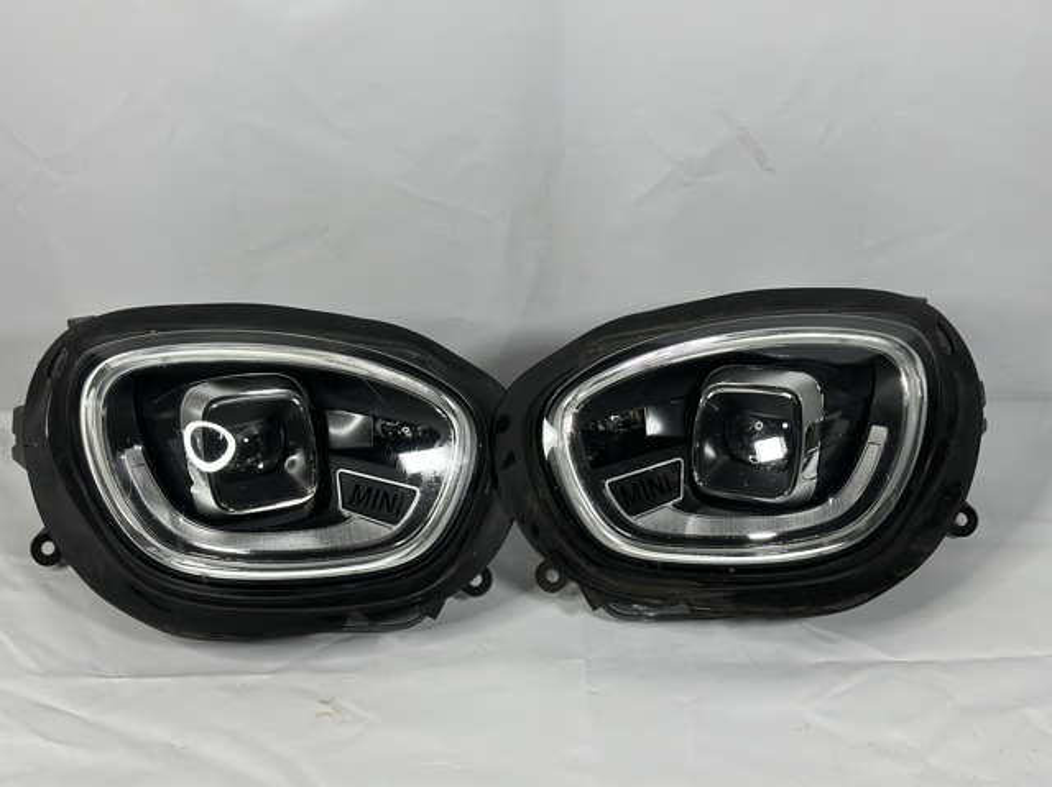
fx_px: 1458
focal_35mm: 48
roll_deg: +1.2
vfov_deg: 30.2
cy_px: 394
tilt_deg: -30.0
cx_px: 526
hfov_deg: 39.7
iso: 80
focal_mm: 6.86
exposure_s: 1/100
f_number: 1.78
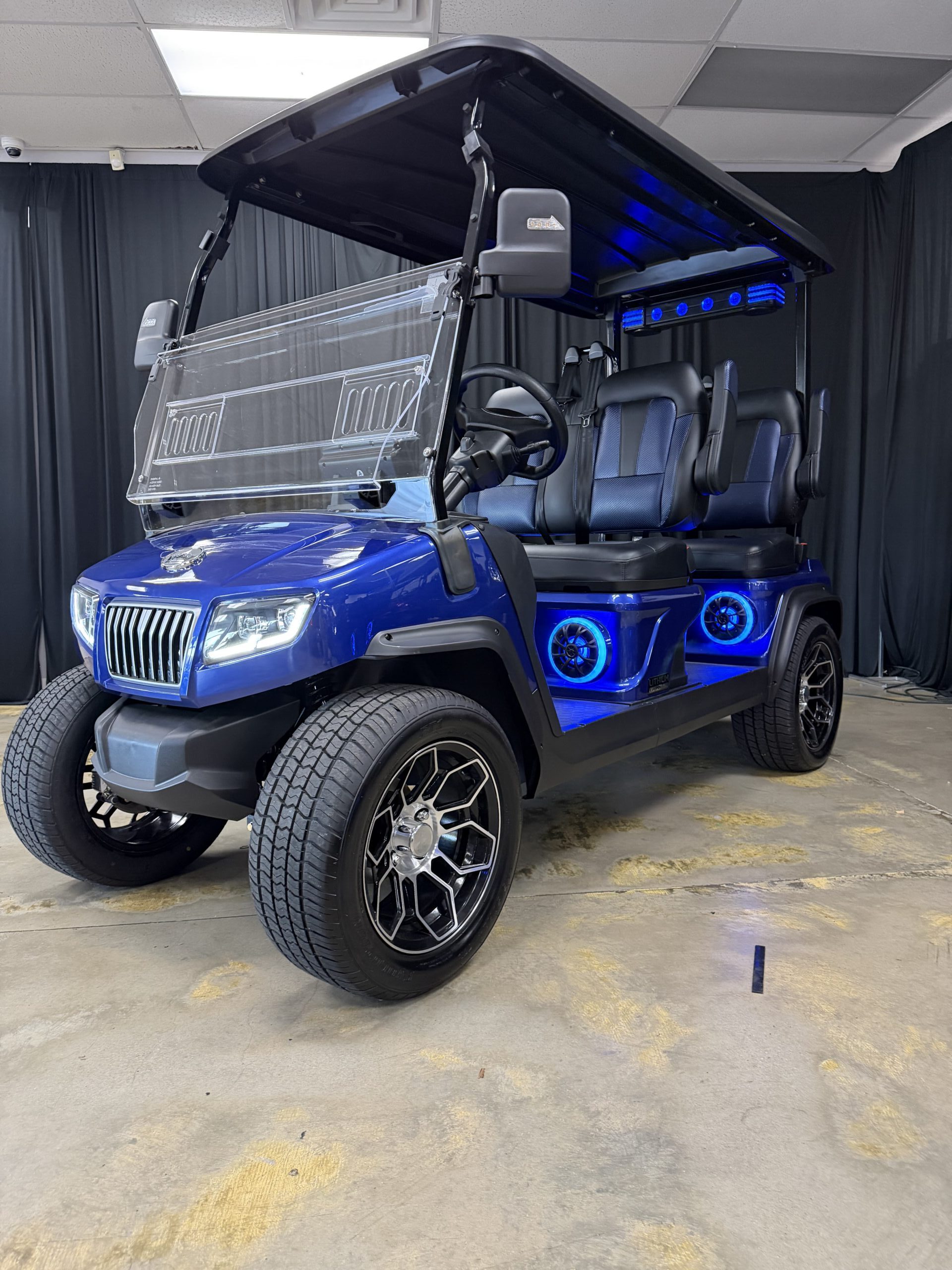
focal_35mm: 24
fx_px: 880
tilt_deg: -5.9
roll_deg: +0.9
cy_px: 635
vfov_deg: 71.6
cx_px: 476
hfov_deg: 56.8
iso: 500
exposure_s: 1/60
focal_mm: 6.76
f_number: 1.78
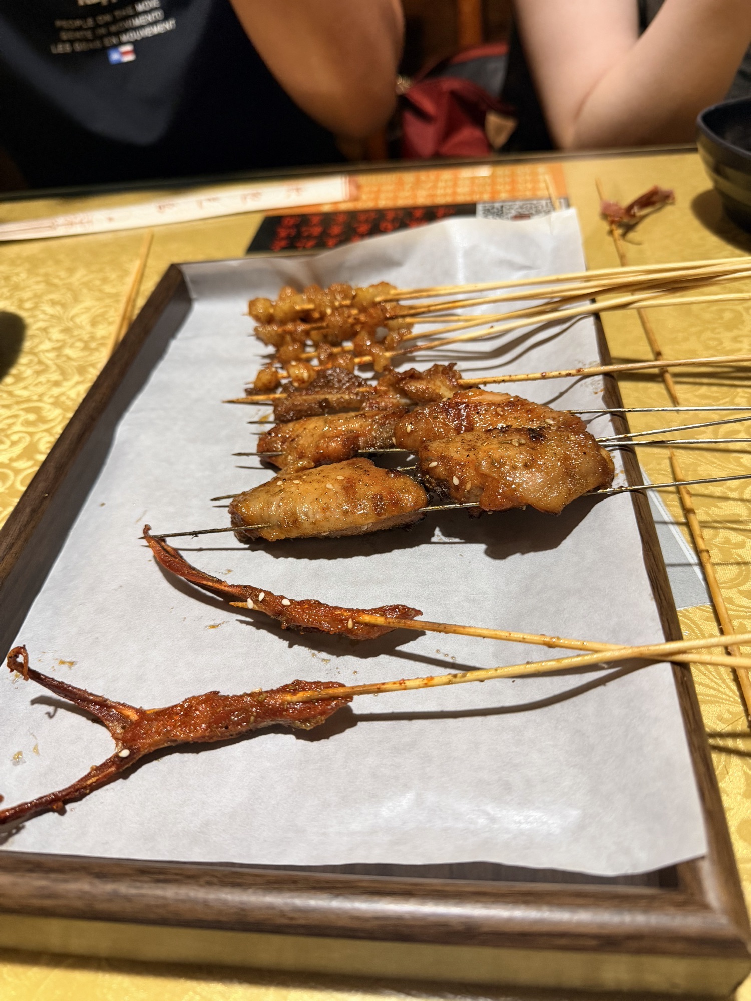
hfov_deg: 56.8
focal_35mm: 24
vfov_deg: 71.6
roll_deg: +8.8
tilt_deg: -42.9
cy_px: 500
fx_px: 694
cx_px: 376
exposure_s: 1/50
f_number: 1.78
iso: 400
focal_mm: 6.76
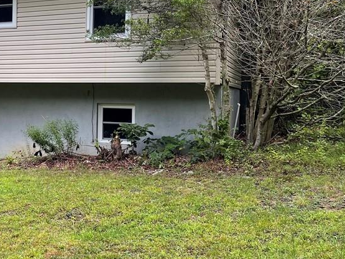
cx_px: 42
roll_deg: -1.6
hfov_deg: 37.4
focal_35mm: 48
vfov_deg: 30.2
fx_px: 478
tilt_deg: -0.4
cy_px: 100
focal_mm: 5.1
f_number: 1.6
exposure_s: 1/346
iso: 32
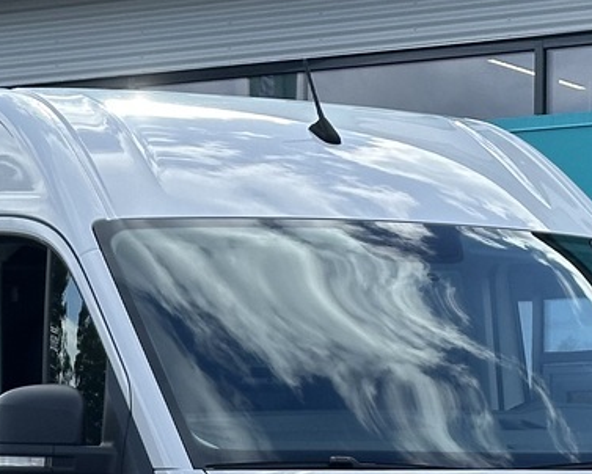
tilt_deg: +0.4
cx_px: 229
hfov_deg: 10.8
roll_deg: -0.1
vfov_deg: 8.5
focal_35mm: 179
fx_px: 3138
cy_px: 571
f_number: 1.78
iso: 64
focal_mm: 6.86
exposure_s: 1/2028
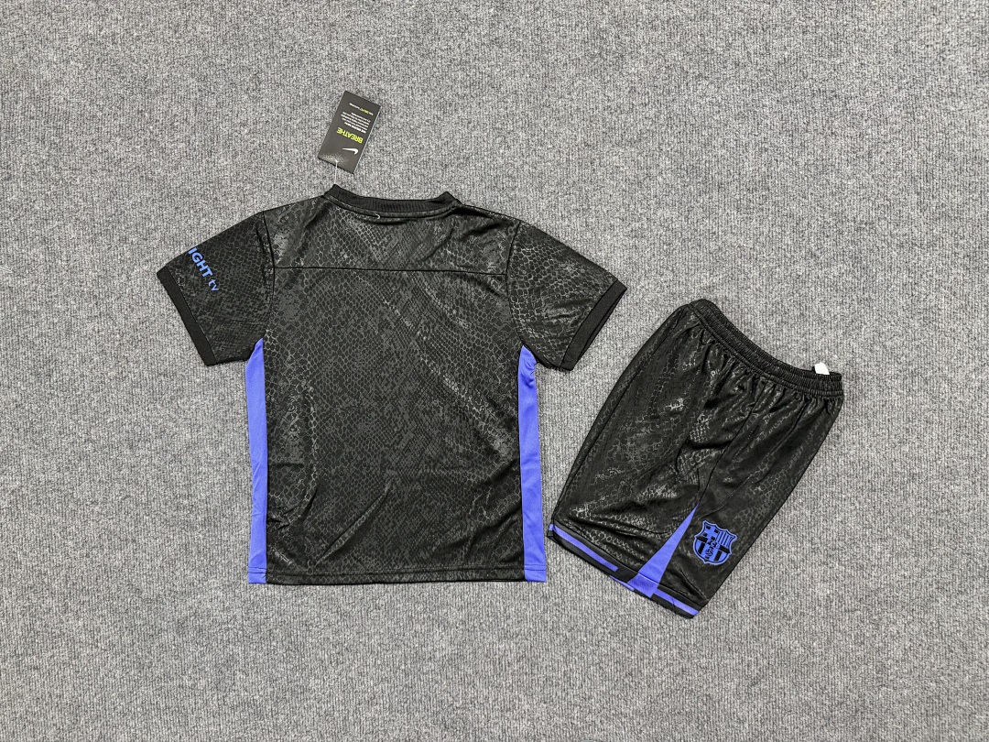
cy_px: 371
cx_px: 494
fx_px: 686
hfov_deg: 71.6
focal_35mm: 24
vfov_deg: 56.8
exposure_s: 1/50
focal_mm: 6.76
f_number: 1.78
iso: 400
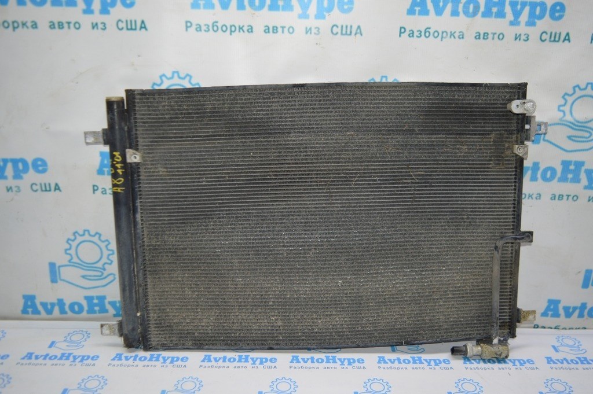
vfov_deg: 39.9
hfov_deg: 57.3
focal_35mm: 33
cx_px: 296
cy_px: 197
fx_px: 543
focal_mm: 22
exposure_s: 1/100
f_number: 4
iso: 400
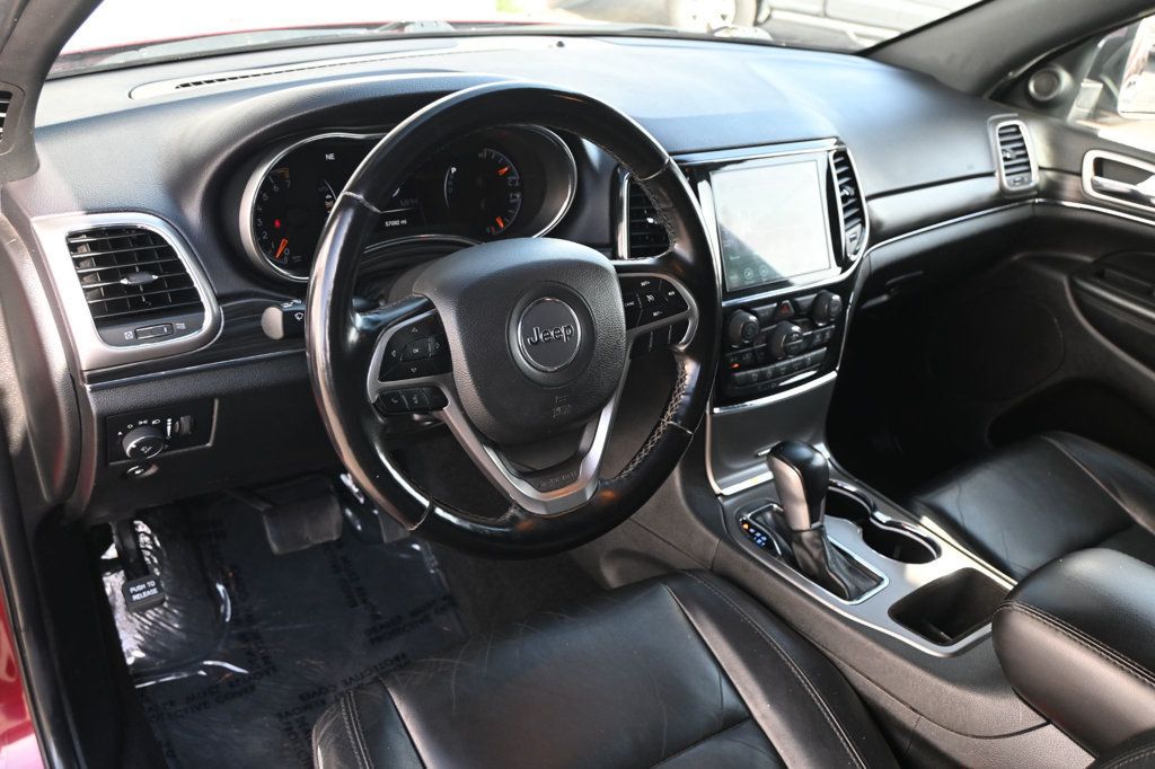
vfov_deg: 42.6
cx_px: 578
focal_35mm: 31
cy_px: 384
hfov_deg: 60.7
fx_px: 986
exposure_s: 1/125
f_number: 3.8
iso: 500
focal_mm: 20.5
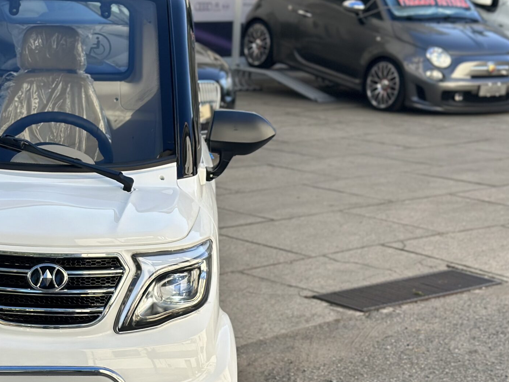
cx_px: 68
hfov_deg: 21.8
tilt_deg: -11.9
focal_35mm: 88
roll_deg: -0.7
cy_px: 264
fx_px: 1294
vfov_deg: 16.7
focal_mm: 6.86
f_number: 1.78
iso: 80
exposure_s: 1/1916
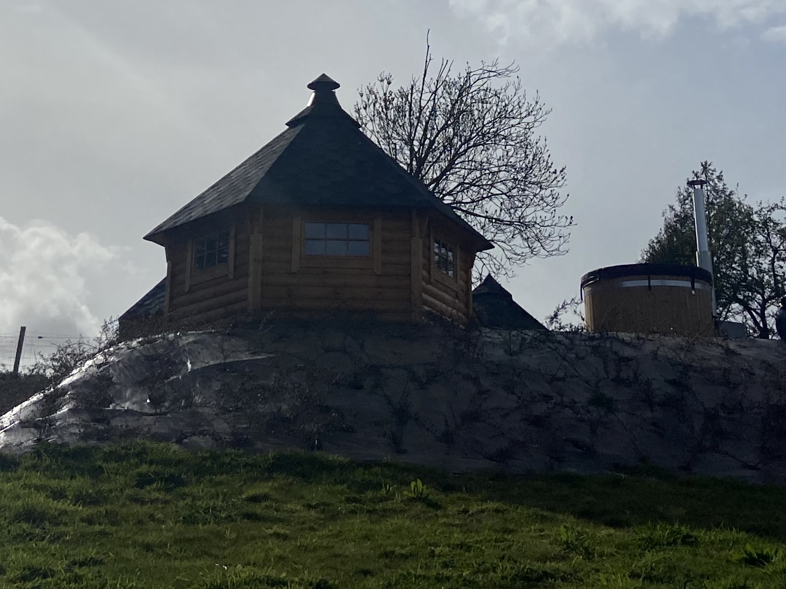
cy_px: -52
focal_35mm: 69
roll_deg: +1.3
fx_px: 1567
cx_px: 415
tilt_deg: +24.3
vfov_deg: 20.4
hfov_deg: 28.2
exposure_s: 1/18868
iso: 32
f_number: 1.8
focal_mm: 4.25
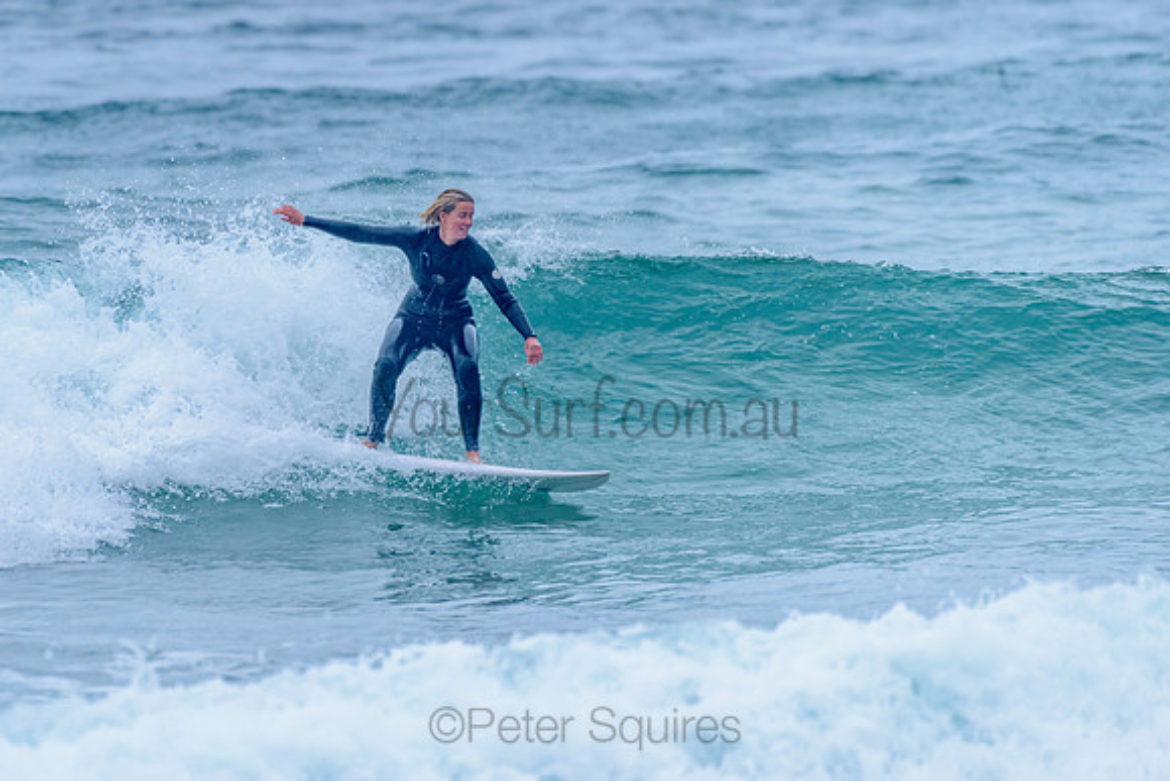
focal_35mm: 628
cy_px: 349
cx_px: 449
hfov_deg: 3.3
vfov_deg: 2.2
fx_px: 20406
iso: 800
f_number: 5.6
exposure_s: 1/2000
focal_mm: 500
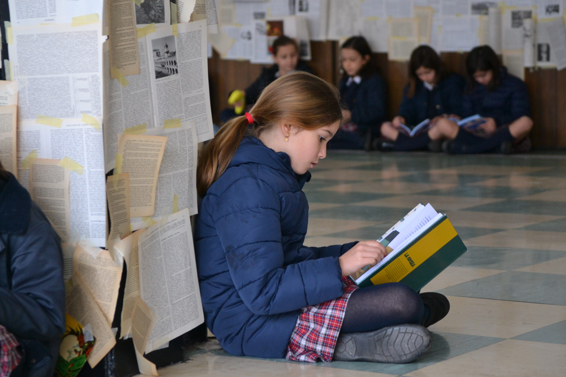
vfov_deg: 13.4
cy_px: 188
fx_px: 1604
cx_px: 283
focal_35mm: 102
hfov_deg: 20.0
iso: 720
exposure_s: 1/60
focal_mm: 68
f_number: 4.2
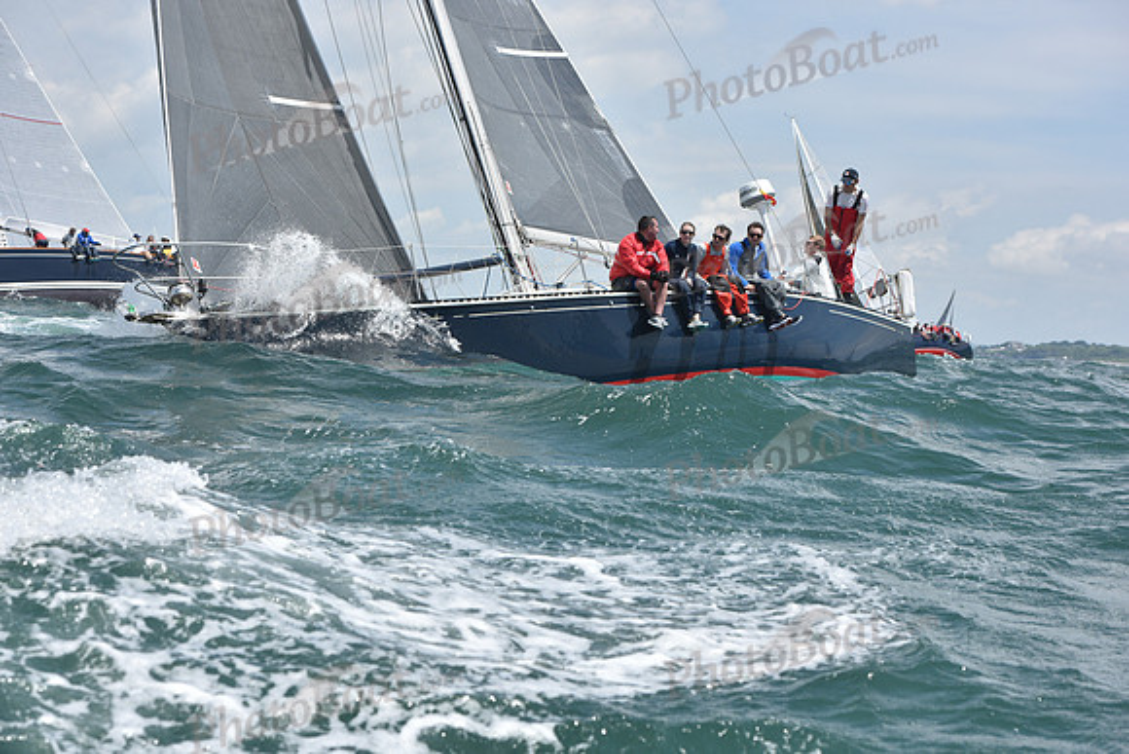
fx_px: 2572
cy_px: 377
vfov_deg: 16.7
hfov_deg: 24.8
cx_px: 564
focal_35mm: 82
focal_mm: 82
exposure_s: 1/1250
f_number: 6.3
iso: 250
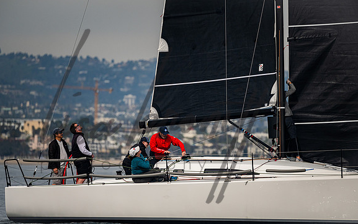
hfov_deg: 5.0
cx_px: 179
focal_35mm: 417
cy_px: 118
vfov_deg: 3.2
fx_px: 4070
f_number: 5.6
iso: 400
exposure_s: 1/6400
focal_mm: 400
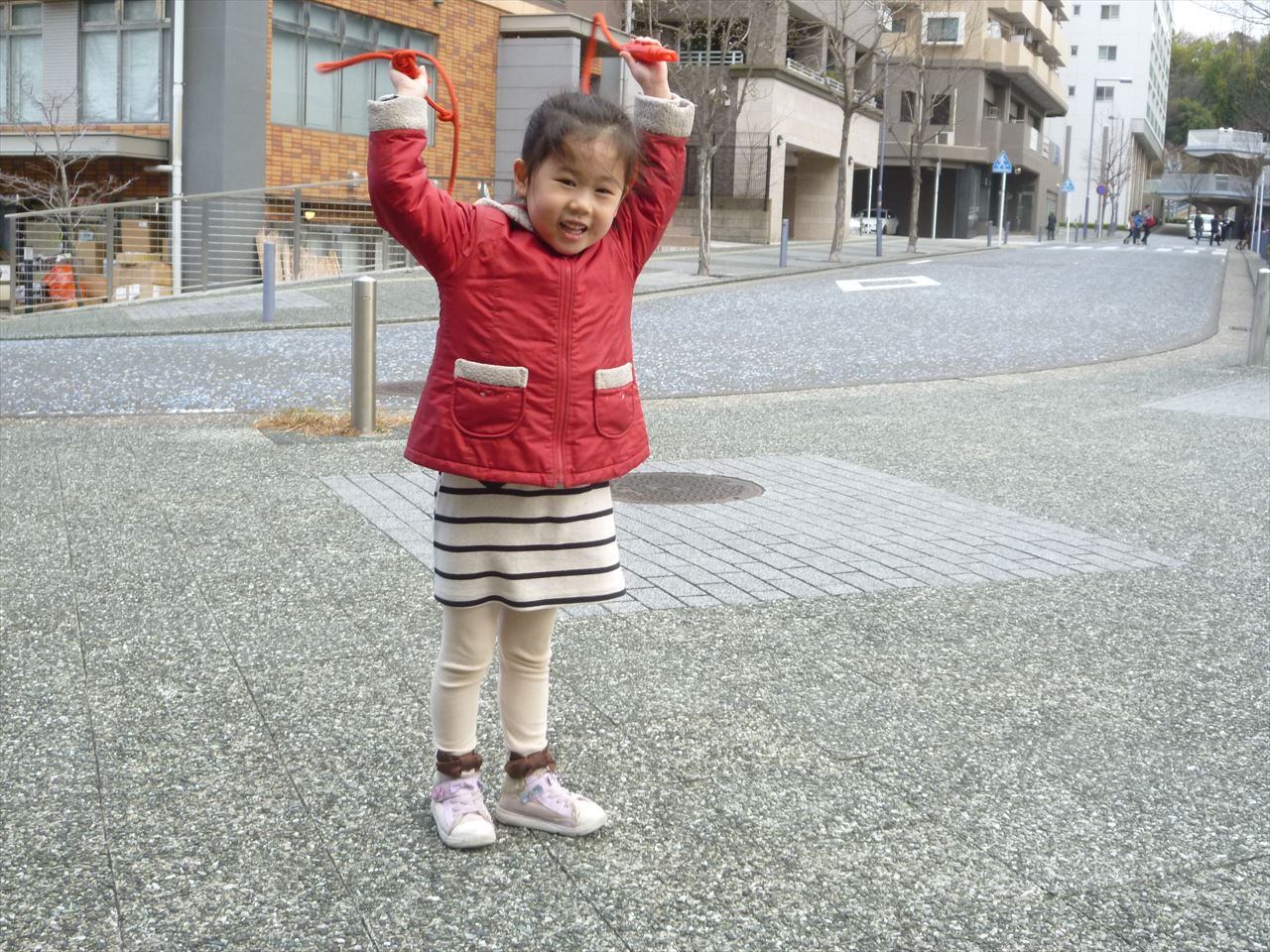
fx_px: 1504
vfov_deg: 35.1
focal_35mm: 41
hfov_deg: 45.8
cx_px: 635
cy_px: 476
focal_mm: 7.2
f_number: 3.6
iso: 160
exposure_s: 1/125
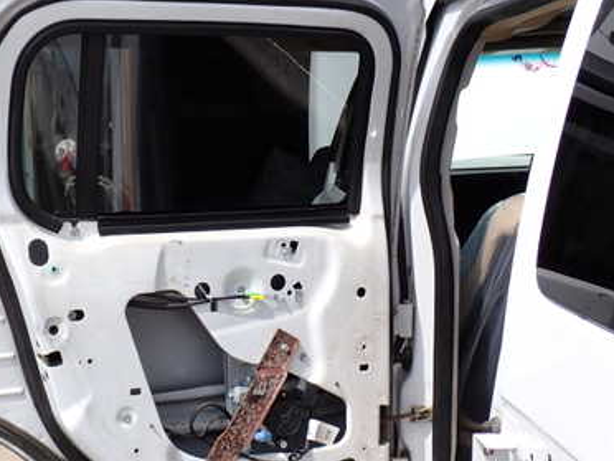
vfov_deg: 25.2
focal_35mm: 58
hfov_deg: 32.9
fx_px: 1029
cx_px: 188
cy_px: 278
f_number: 10
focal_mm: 6.37
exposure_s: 1/125
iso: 100
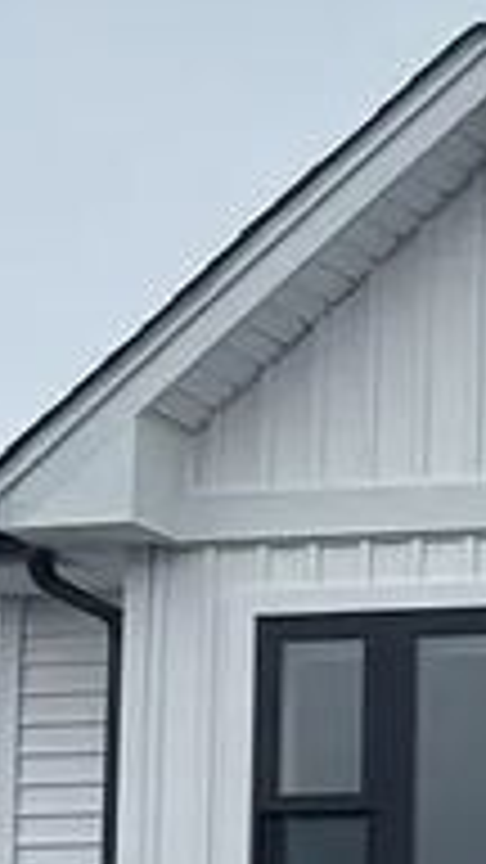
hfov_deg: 5.4
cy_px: 1402
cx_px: 2196
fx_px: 4261
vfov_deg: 11.0
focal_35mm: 186
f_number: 1.78
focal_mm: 6.76
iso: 80
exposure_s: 1/3247
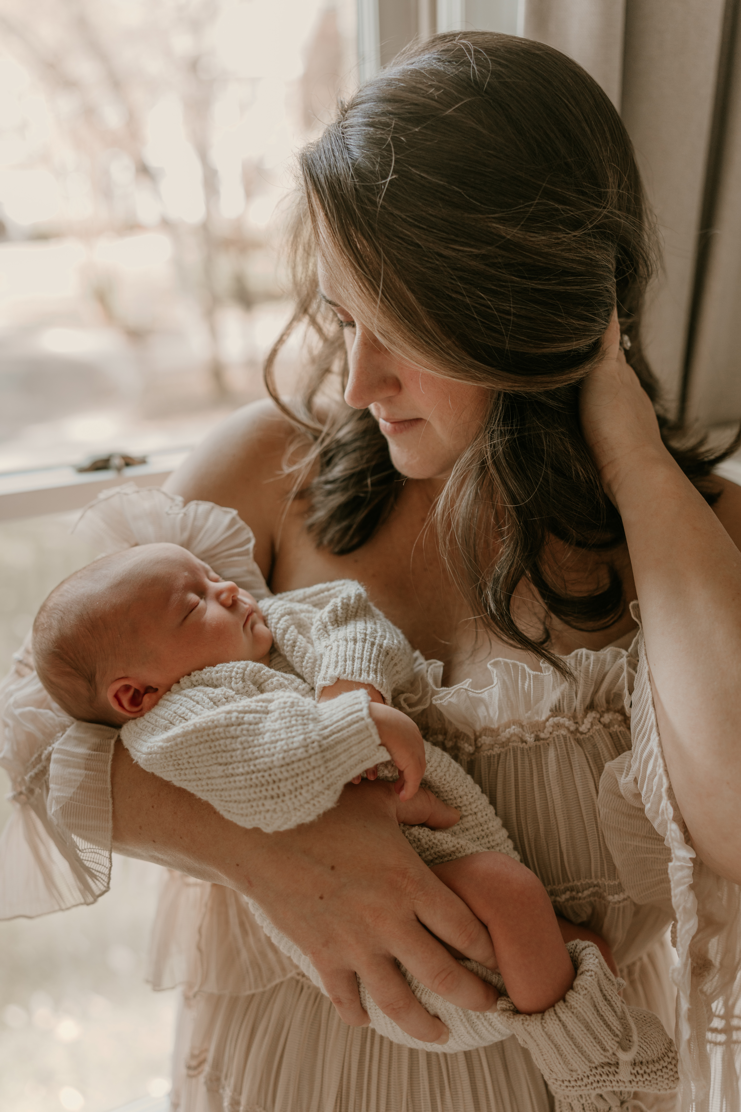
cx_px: 370
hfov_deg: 37.9
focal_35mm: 35
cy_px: 556
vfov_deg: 54.4
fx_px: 1081
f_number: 2.2
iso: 400
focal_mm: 35
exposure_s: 1/100
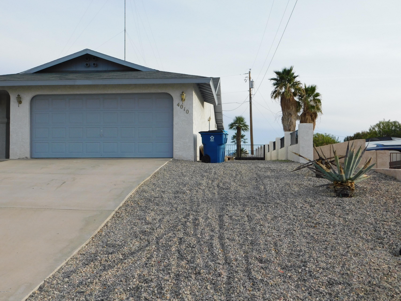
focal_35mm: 36
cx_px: 200
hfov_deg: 51.4
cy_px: 150
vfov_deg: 39.7
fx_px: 417
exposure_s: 1/800
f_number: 3.5
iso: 125
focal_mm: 6.3
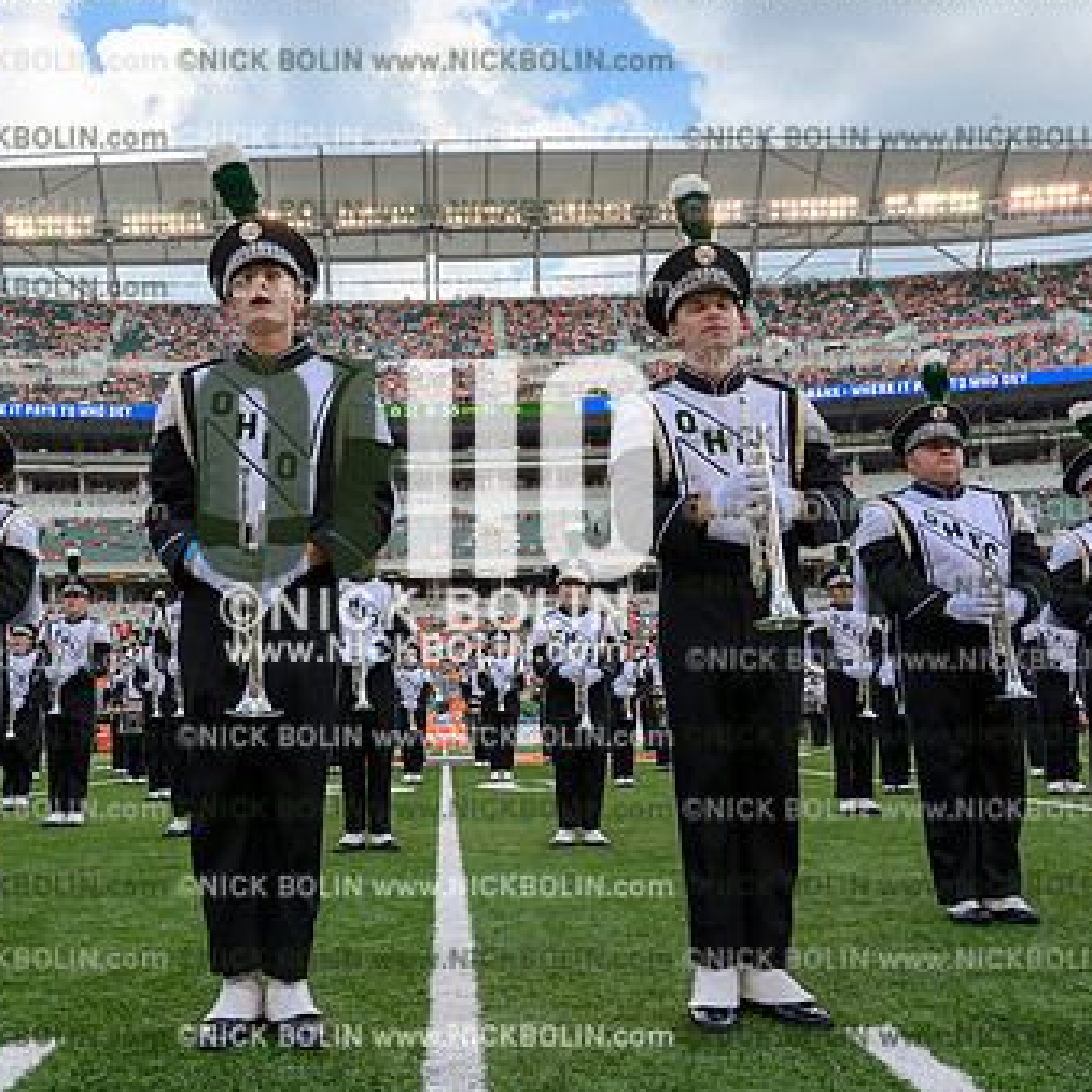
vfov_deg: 47.2
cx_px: 423
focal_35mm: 35
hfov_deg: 46.9
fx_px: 1249
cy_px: 512
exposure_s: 1/100
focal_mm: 24
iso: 80
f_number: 7.1
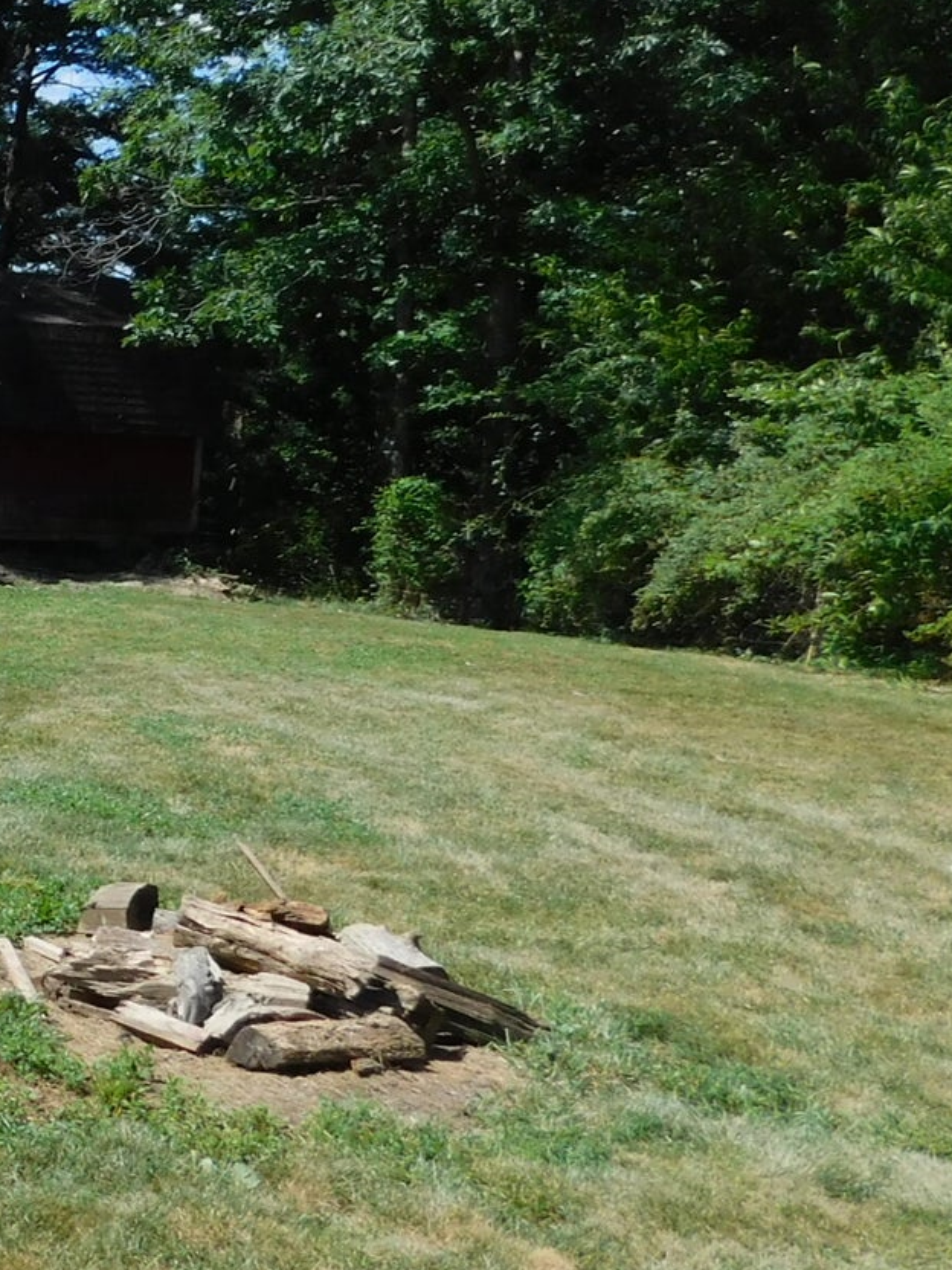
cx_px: -654
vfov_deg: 32.6
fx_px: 2163
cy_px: 495
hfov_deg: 19.8
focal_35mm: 59
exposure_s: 1/1500
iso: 125
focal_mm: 4
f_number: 3
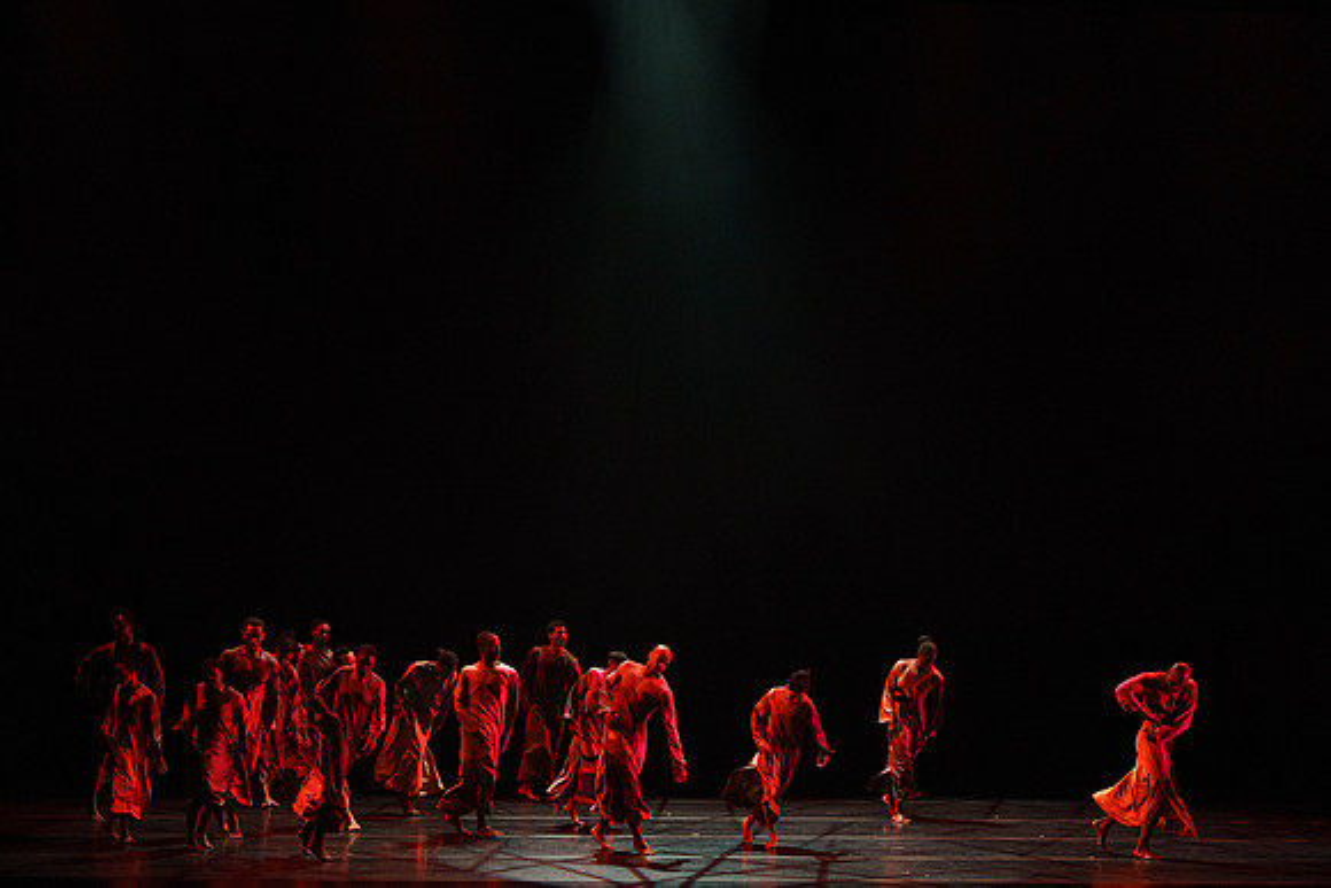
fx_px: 4216
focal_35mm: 114
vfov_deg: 12.0
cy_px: 448
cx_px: 655
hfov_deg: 17.9
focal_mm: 100
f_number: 5.6
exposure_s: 1/250
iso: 6400
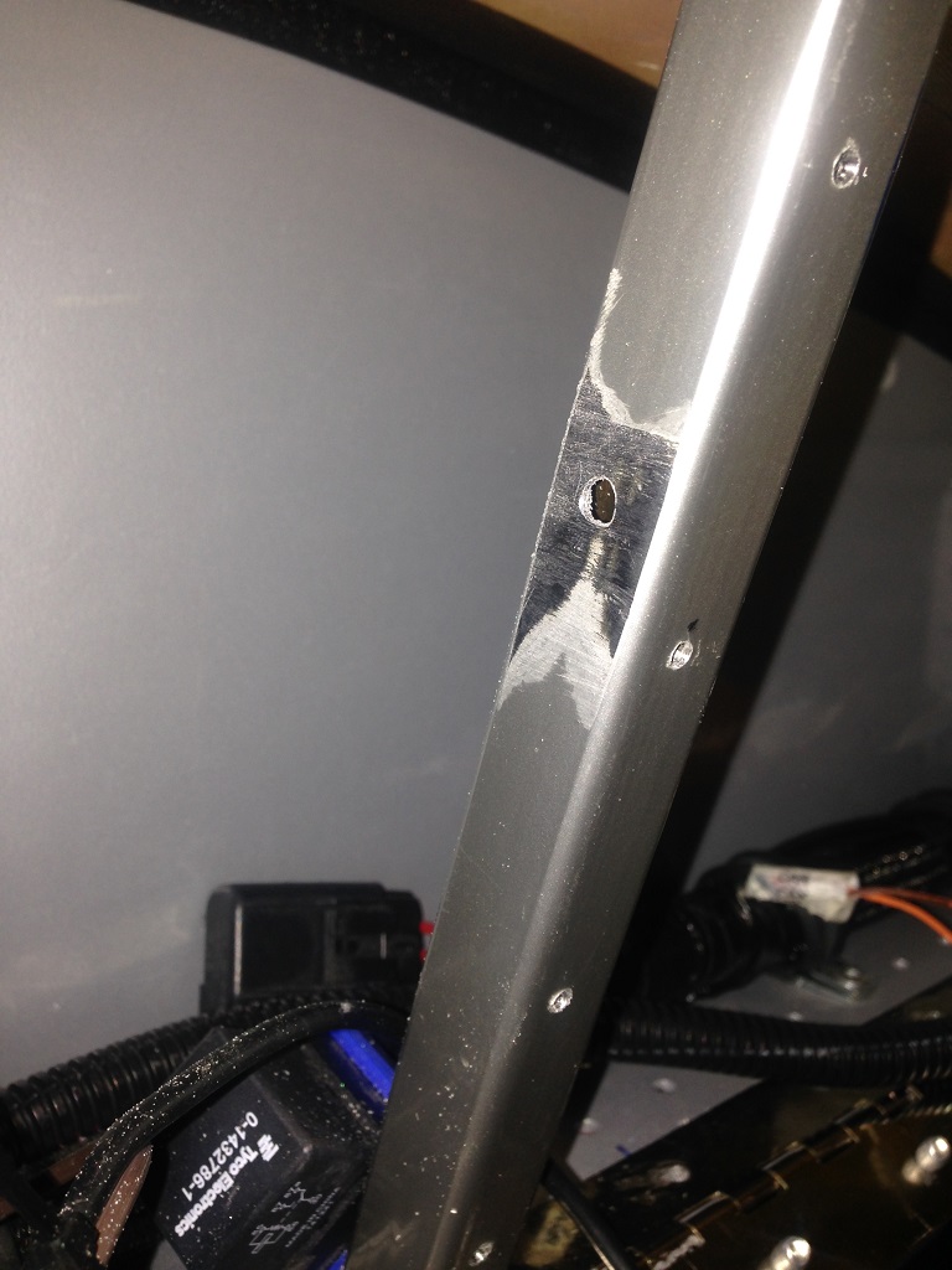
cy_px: 635
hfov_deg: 42.9
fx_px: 1210
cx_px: 476
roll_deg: -1.0
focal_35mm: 33
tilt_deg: -8.4
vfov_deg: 55.4
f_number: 2.4
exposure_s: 1/29
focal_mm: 4.12
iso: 50
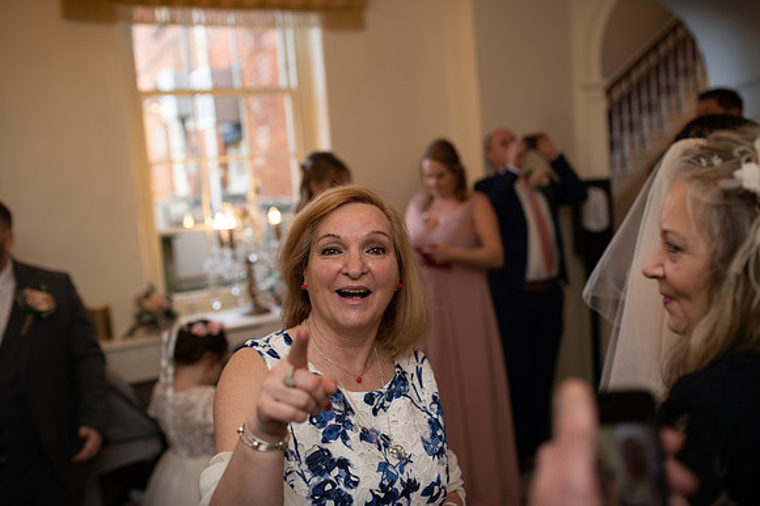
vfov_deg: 37.8
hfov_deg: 54.5
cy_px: 253
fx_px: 738
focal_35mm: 35
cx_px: 380
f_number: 2.5
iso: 100
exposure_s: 1/100
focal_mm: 35
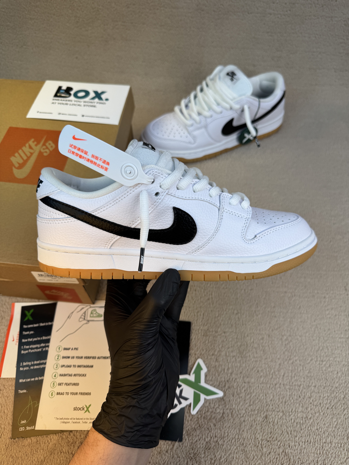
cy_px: 232
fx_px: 323
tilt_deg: -57.1
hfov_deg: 56.8
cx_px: 174
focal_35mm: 24
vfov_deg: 71.6
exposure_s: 1/1524
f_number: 1.78
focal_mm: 6.76
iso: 80
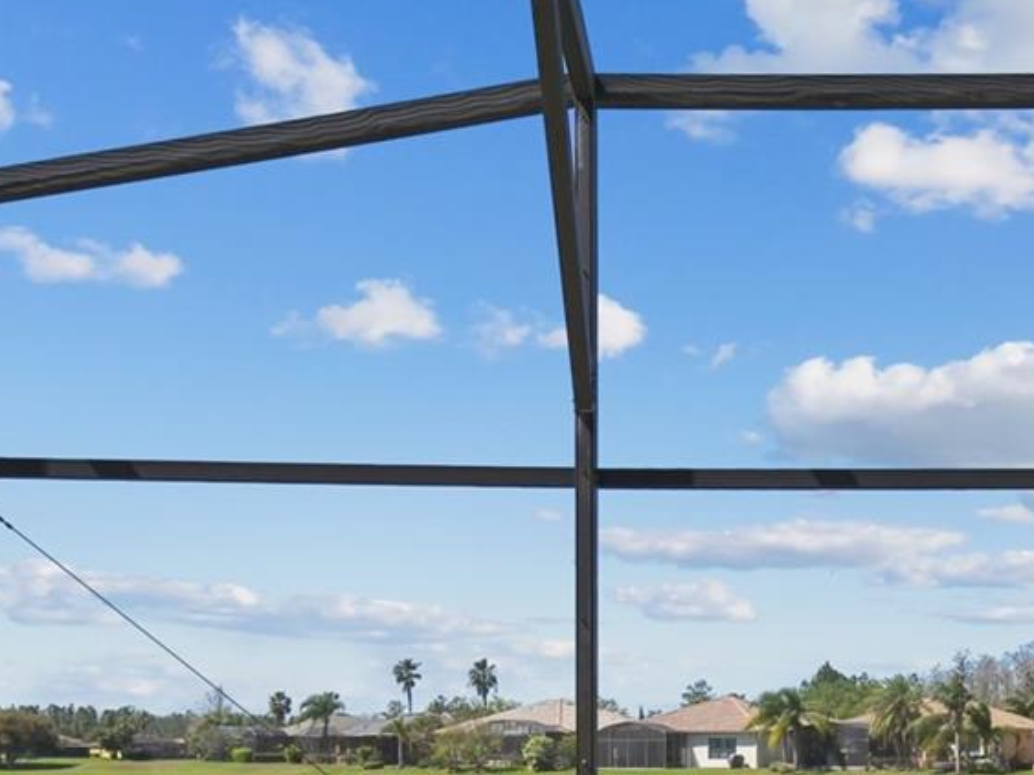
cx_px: 736
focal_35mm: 41
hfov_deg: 44.7
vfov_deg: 31.8
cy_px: 815
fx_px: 1224
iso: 100
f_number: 7.1
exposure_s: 1/640
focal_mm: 10
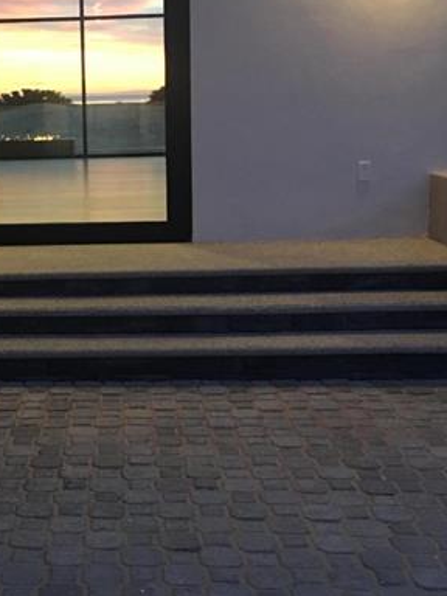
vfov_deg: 33.2
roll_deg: +1.7
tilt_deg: -8.2
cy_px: 255
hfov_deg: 24.7
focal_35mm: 58
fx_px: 999
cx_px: 78
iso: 100
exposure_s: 1/10
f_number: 2.2
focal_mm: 4.15
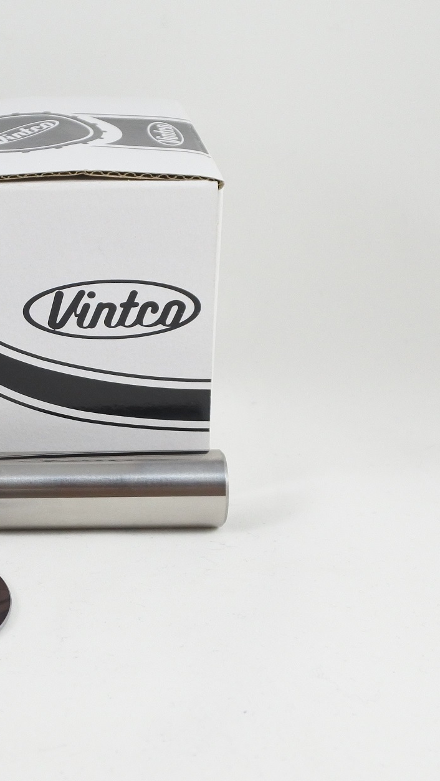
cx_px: -139
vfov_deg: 33.3
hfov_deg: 17.8
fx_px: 1306
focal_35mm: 63
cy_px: 391
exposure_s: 1/125
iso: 500
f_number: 4.2
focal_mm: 15
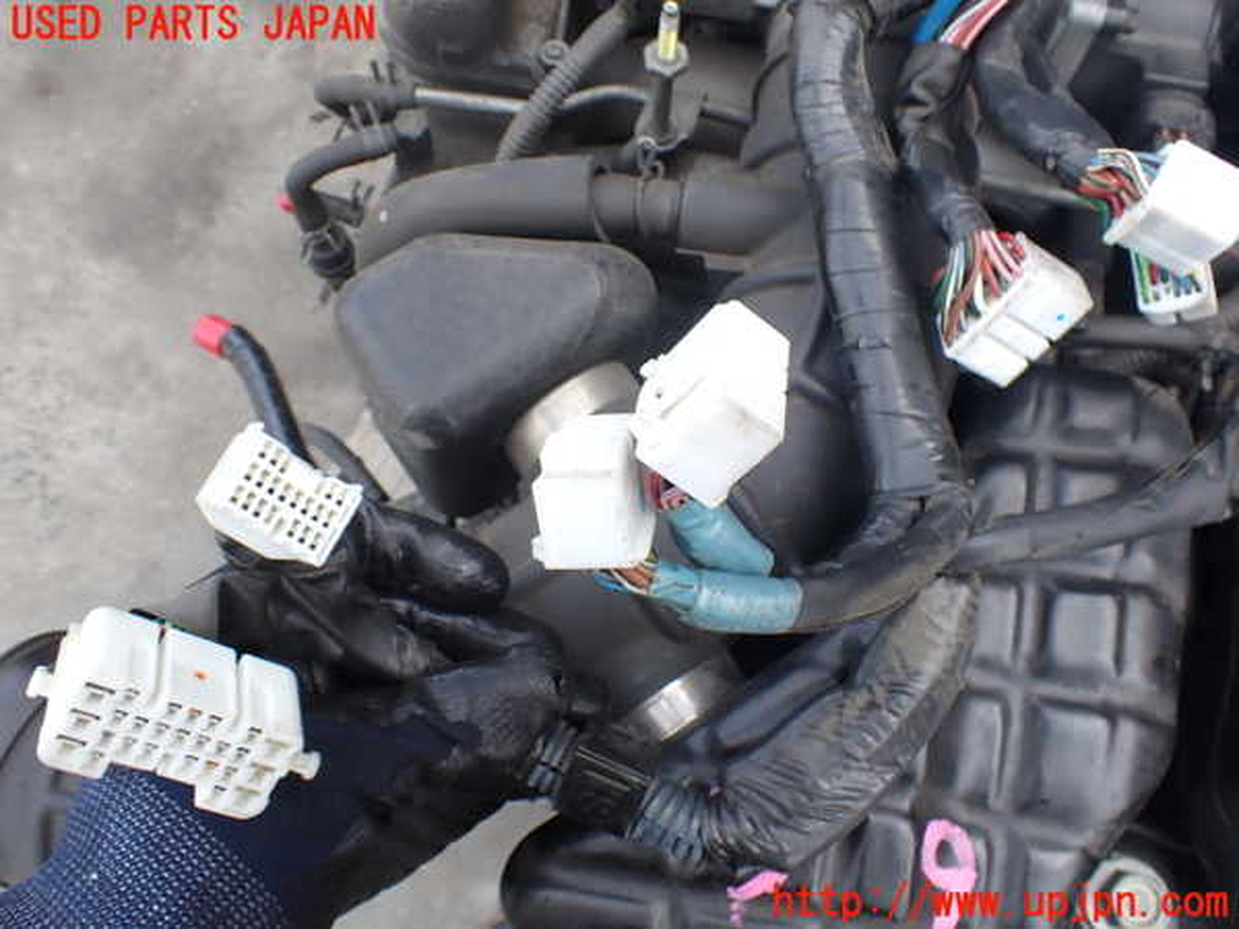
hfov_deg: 60.0
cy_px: 464
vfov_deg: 46.8
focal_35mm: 30
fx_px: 1074
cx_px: 620
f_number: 3.2
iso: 100
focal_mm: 5.4
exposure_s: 1/160
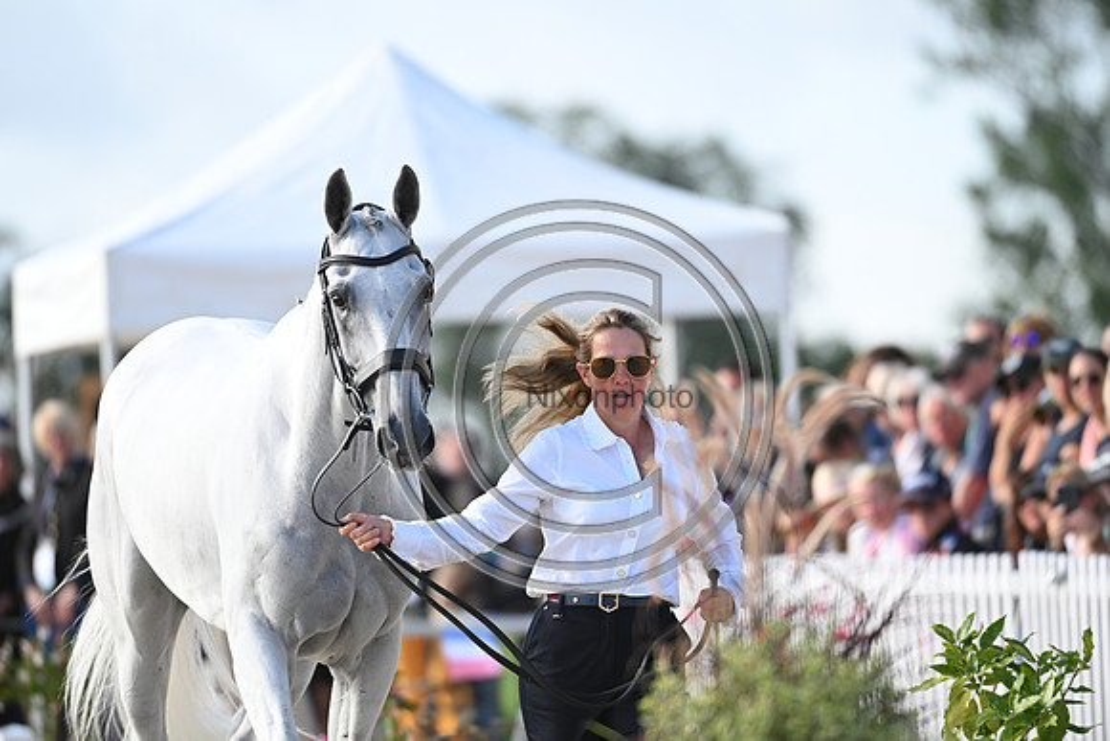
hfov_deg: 5.2
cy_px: 370
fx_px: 12336
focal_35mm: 400
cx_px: 555
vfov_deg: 3.4
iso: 900
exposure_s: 1/1600
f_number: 5
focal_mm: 400
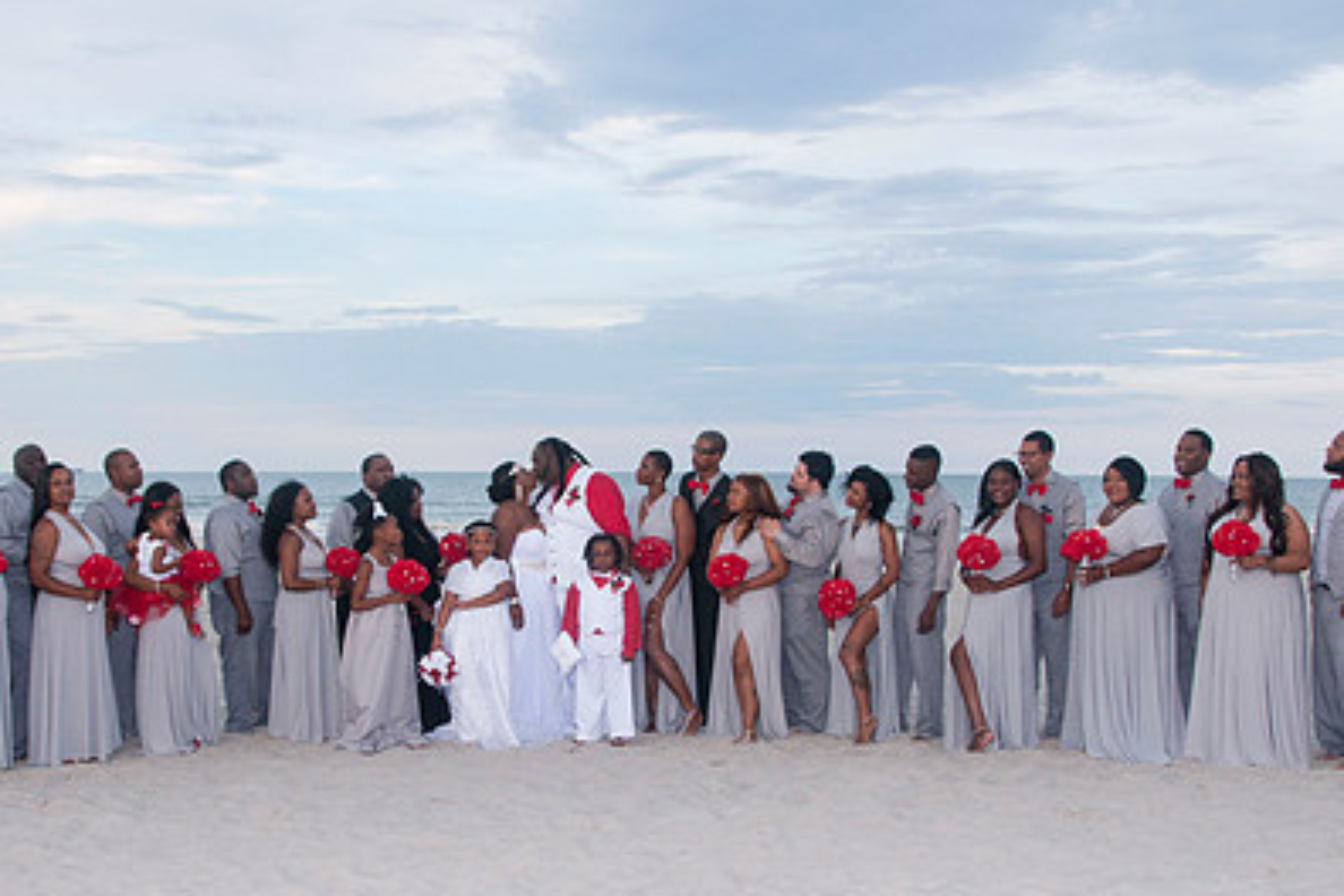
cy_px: 546
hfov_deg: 45.3
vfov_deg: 31.1
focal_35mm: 43
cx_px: 582
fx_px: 1605
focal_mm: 18
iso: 200
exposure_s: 1/125
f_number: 5.6
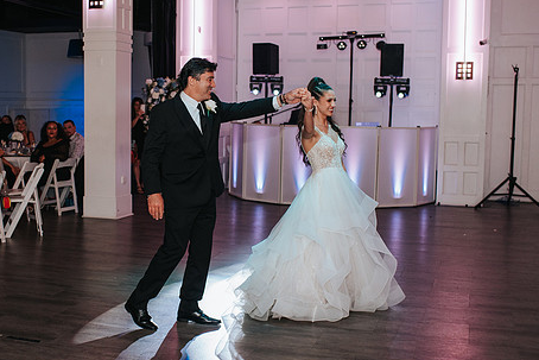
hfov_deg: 38.6
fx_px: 764
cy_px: 190
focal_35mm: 51
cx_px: 200
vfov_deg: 26.5
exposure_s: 1/200
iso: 1000
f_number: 2.8
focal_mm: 35
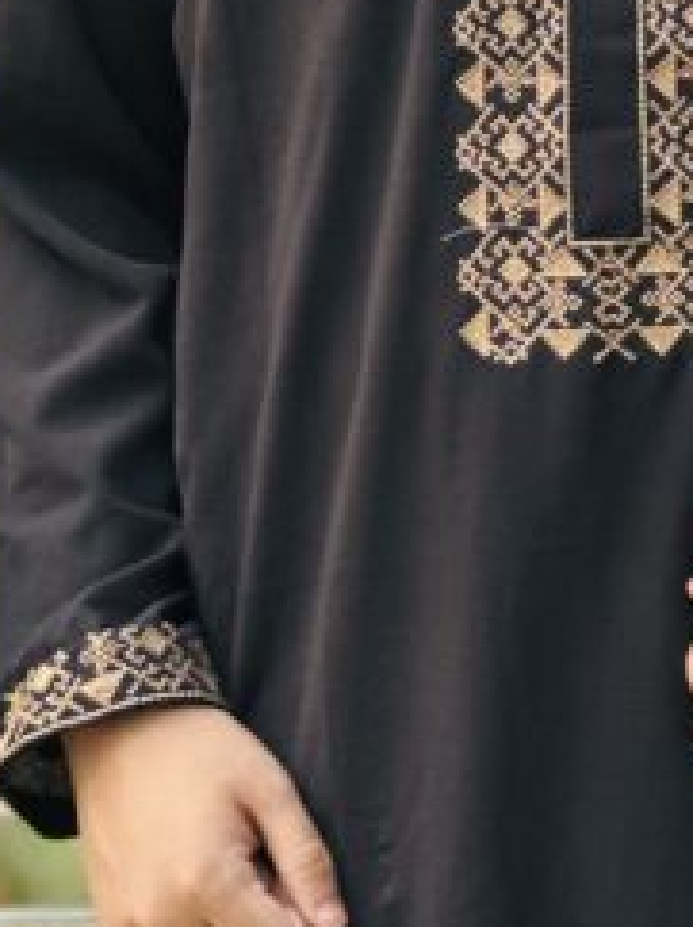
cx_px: 793
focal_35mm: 255
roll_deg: -2.4
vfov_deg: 7.7
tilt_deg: -4.9
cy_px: -57
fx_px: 6819
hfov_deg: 5.8
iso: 250
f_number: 2.8
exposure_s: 1/66
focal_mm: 9
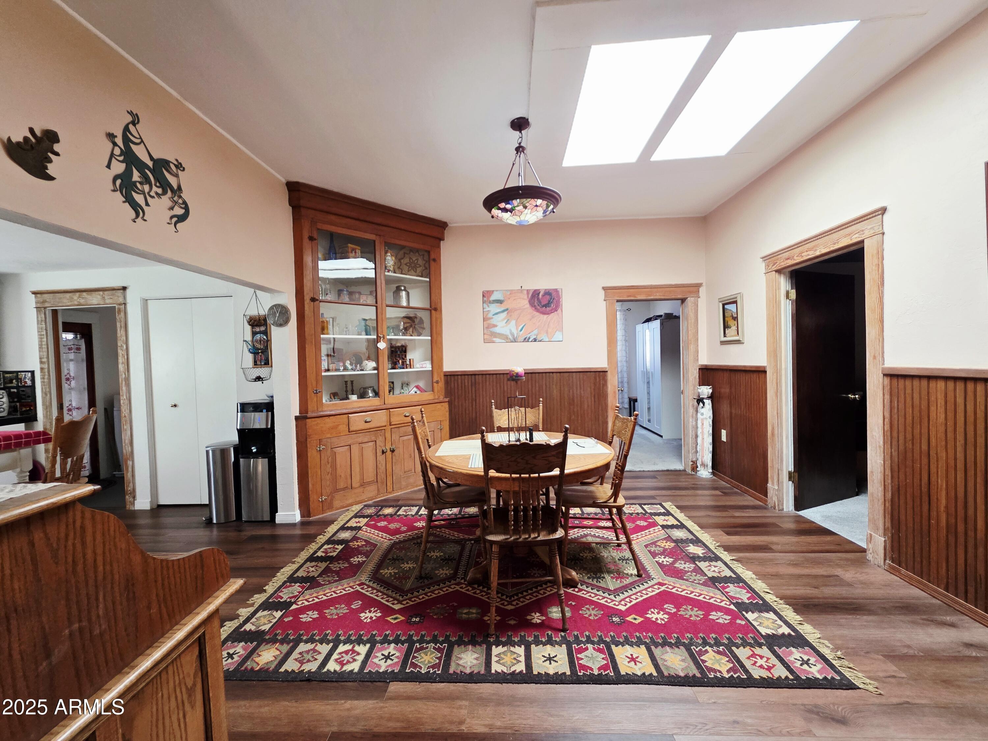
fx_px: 371
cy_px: 370
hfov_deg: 106.2
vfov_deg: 89.9
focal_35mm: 13
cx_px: 494
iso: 160
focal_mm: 2.2
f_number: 1.9
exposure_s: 1/60.2
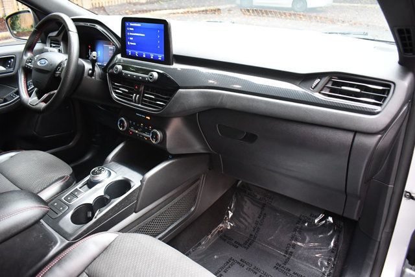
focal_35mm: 27
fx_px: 311
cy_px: 138
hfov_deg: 67.4
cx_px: 208
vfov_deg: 48.0
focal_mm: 18
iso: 2800
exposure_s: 1/125
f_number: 3.5
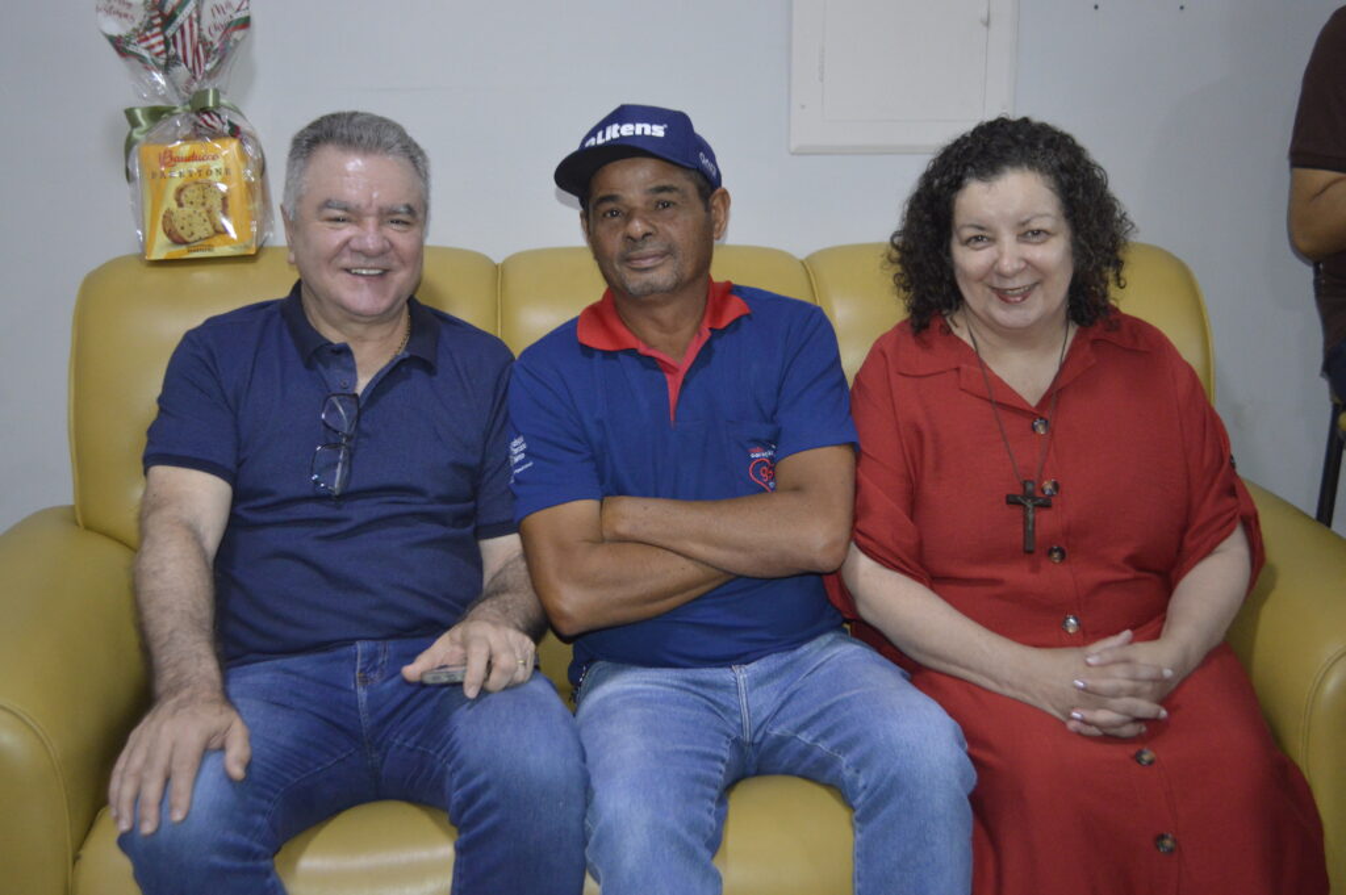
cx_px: 673
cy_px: 448
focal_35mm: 42
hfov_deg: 46.4
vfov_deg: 31.8
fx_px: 1569
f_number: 4.5
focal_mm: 28
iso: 2000
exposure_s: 1/60
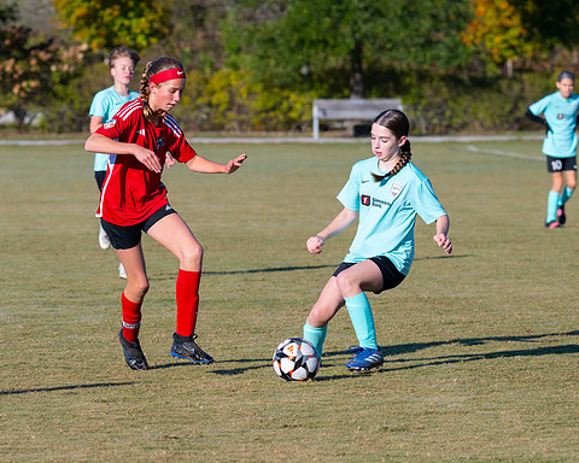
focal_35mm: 302
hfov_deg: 6.4
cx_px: 213
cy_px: 316
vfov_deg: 5.1
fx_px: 5175
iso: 200
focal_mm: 180
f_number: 5.6
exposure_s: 1/1000
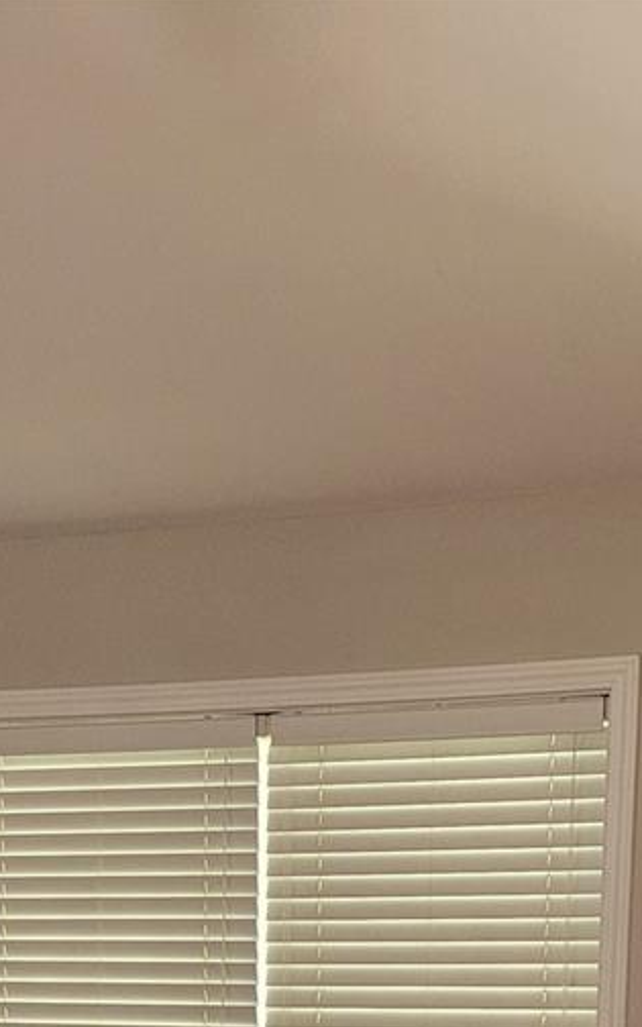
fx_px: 2352
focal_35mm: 84
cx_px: 383
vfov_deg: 20.8
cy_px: 1561
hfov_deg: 15.5
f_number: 1.8
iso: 200
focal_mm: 5.4
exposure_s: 1/60
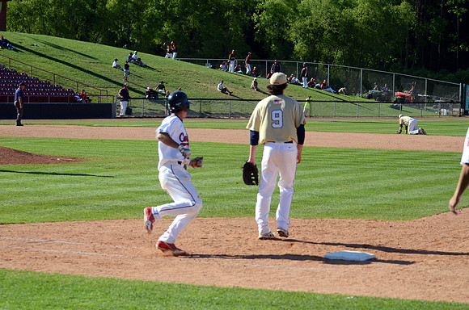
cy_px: 155
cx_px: 234
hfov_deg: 17.5
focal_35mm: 117
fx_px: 1521
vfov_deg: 11.7
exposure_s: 1/8000
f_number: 4.5
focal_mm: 78
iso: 1000
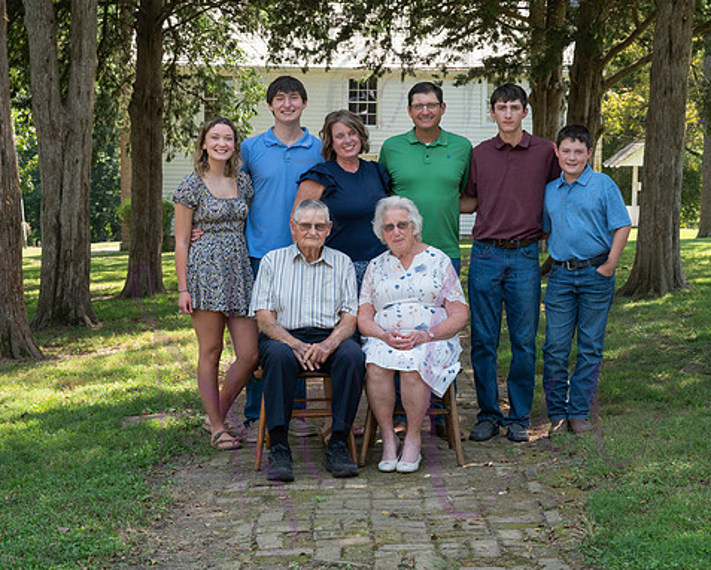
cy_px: 284
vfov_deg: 23.5
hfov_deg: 29.1
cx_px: 382
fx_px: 1368
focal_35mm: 65
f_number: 8
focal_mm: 57
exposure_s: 1/125
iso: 400
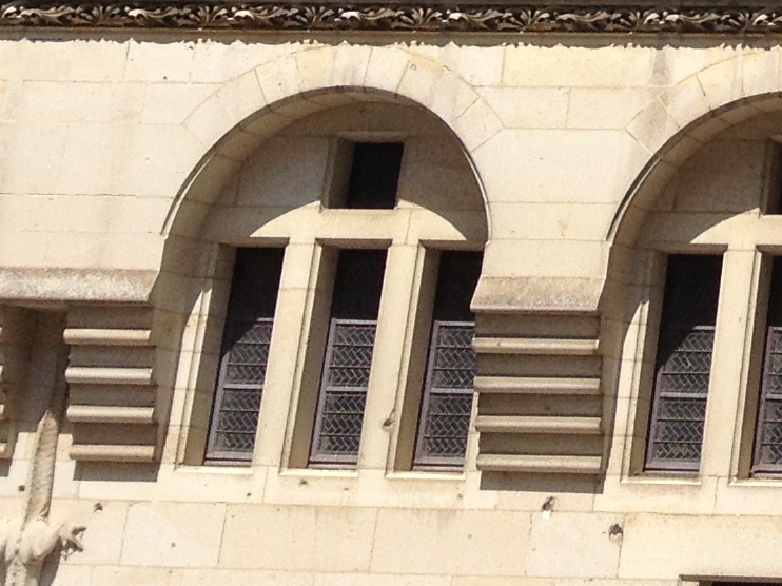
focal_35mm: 154
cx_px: 1544
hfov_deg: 11.6
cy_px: -516
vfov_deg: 9.1
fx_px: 3478
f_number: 2.4
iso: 50
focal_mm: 4.28
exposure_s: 1/2123
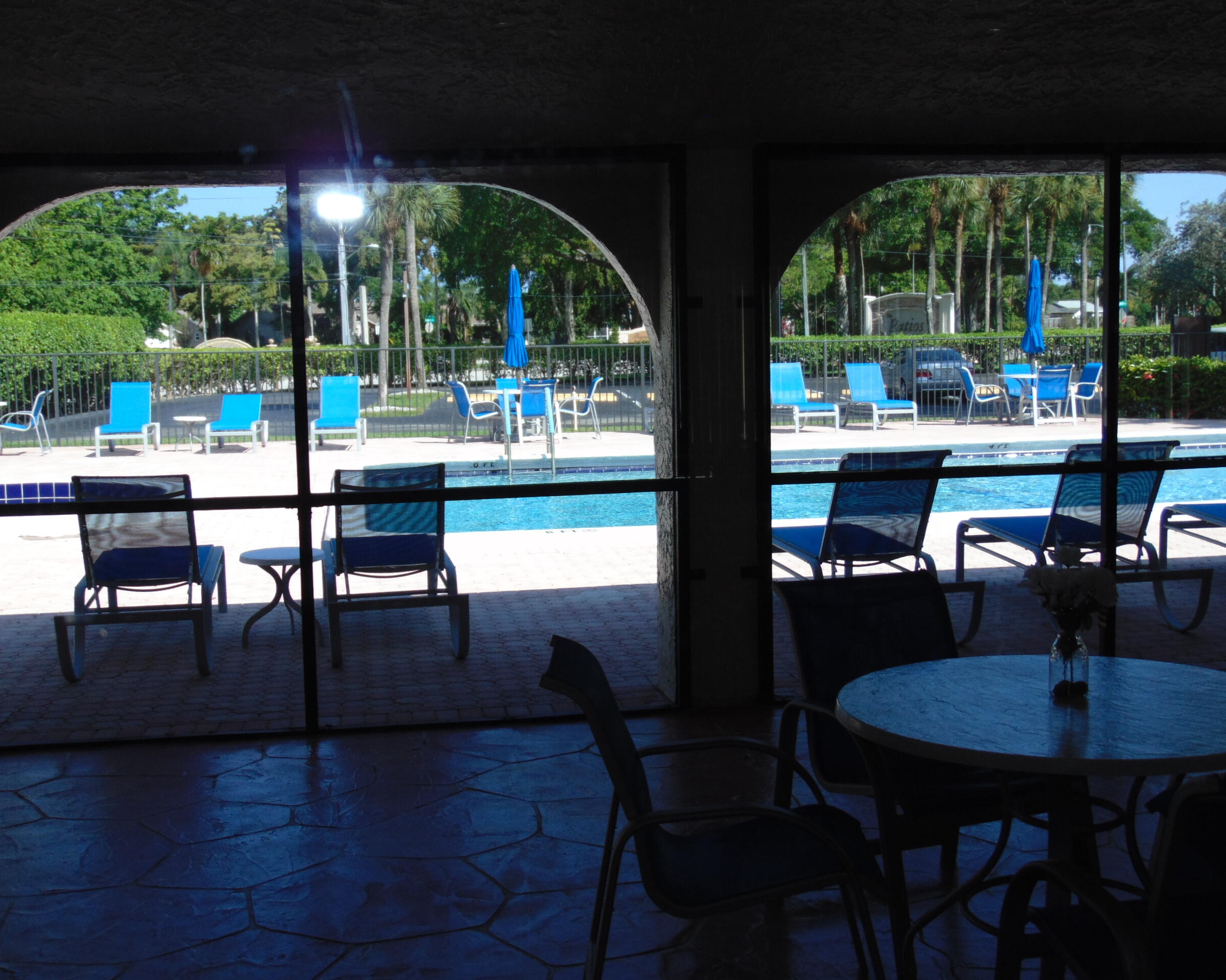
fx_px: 1597
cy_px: 491
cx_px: 583
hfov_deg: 42.0
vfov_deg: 34.2
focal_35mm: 44
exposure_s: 1/500
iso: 80
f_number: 3.3
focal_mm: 7.6
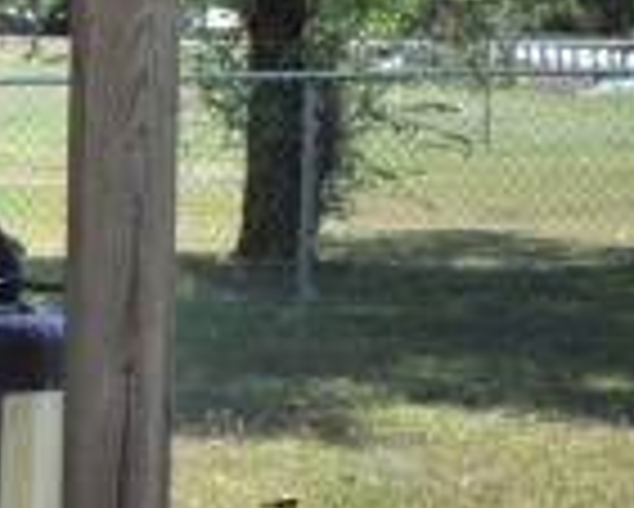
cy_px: 85
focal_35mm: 207
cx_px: -1039
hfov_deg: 8.3
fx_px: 3887
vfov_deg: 7.5
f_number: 9
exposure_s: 1/320
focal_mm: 18
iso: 200
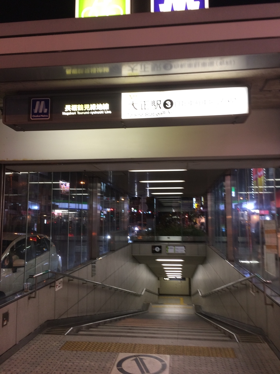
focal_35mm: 29
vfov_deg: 61.7
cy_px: 187
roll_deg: +2.5
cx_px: 140
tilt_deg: +5.0
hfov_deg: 48.2
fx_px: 313
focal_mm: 4.15
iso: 80
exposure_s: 1/30
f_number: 2.2
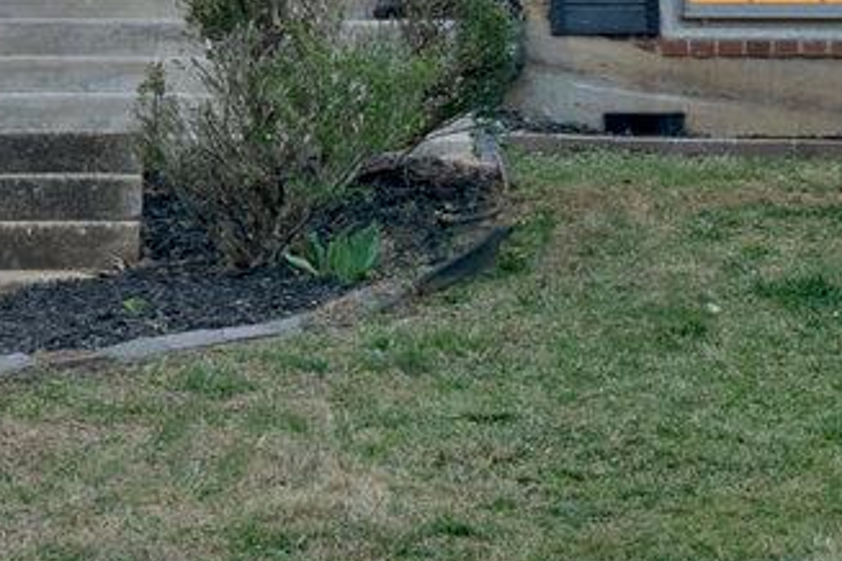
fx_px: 5122
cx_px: 453
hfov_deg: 9.4
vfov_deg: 6.1
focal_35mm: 219
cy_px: -652
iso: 1250
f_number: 9
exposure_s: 1/1.67
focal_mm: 35
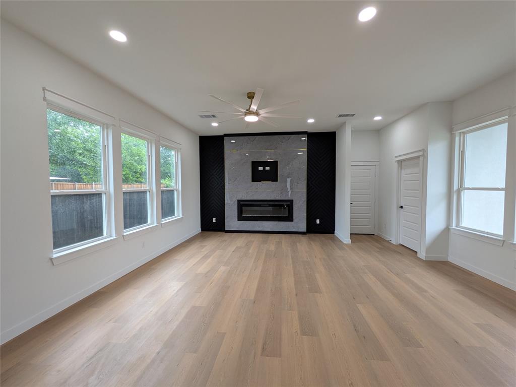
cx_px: 258
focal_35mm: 14
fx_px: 209
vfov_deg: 85.7
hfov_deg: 102.1
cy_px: 194
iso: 54
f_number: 2.2
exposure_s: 1/60
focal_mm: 1.83
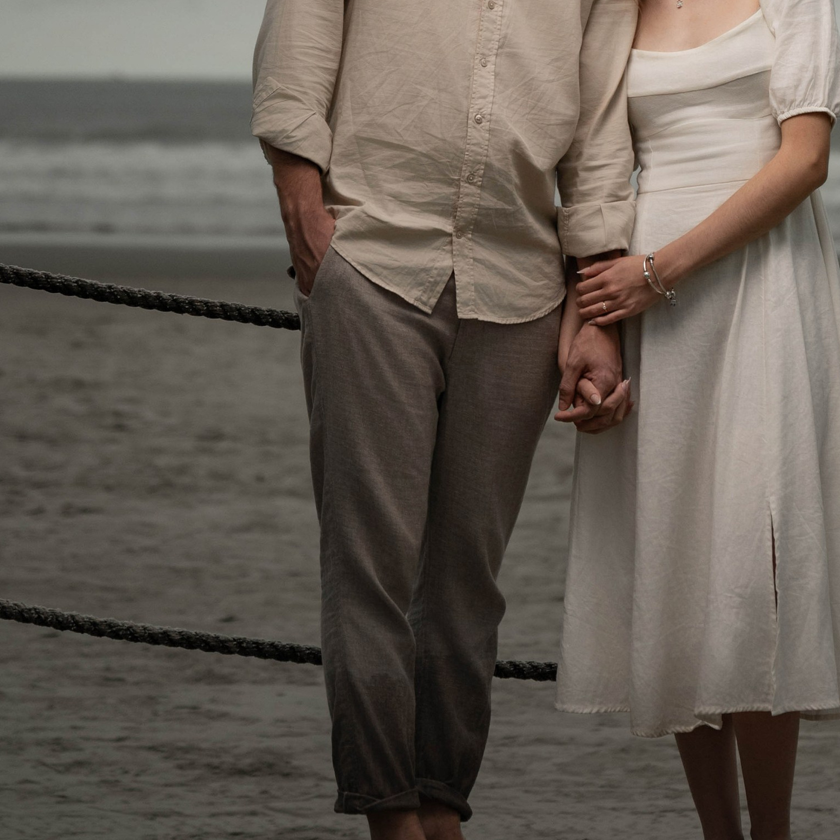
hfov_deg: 10.9
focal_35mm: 160
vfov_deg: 10.8
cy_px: -64
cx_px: 602
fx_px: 4393
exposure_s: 1/5000
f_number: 2.8
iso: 250
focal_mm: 70
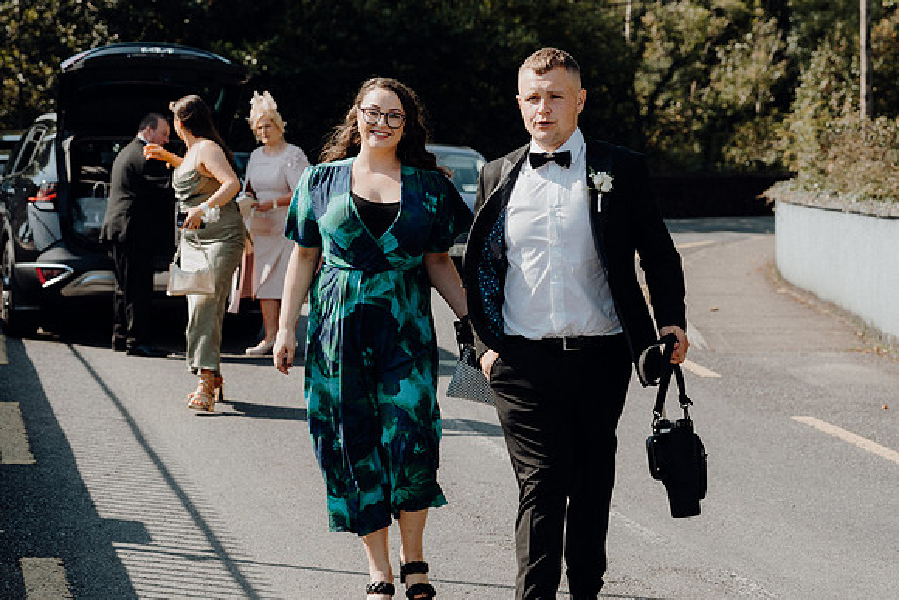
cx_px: 450
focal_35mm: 78
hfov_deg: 26.0
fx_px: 1949
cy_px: 300
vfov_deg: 17.5
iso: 125
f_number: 3.5
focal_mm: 52
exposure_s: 1/800
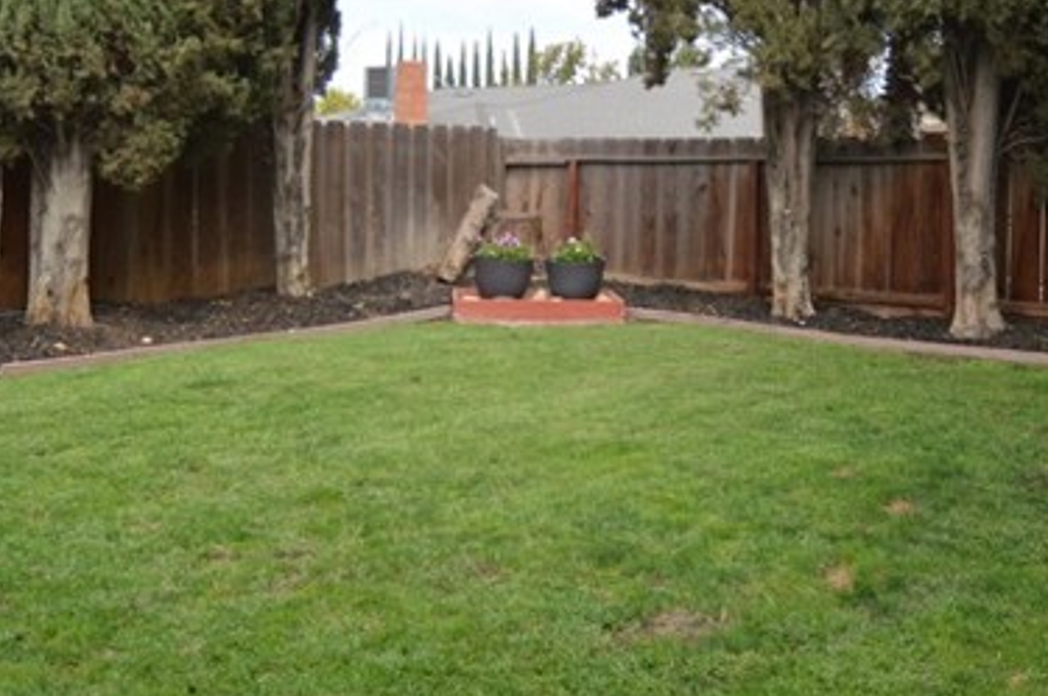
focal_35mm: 41
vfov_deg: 31.6
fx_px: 1192
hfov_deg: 47.3
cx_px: 609
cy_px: 131
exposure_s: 1/200
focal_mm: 10
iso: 100
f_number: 6.3
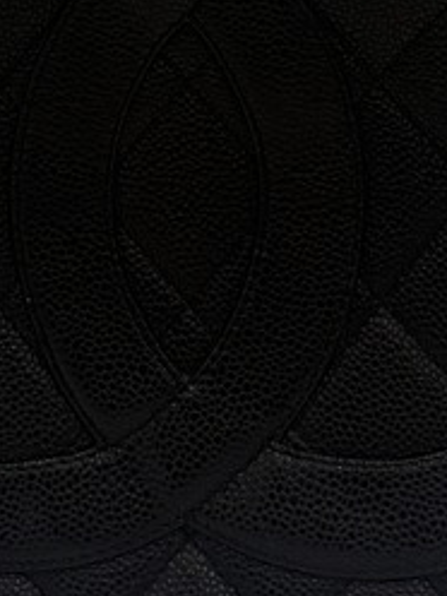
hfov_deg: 11.5
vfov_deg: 14.1
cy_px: -359
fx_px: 2221
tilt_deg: -15.5
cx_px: 178
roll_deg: +0.8
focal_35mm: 129
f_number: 1.78
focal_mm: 6.76
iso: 80
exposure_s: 1/665
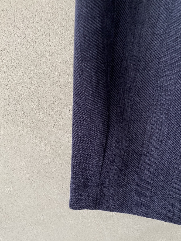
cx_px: 93
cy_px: 133
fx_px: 216
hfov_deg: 45.4
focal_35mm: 31
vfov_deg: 58.2
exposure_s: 1/114
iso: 125
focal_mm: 4.25
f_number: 1.8
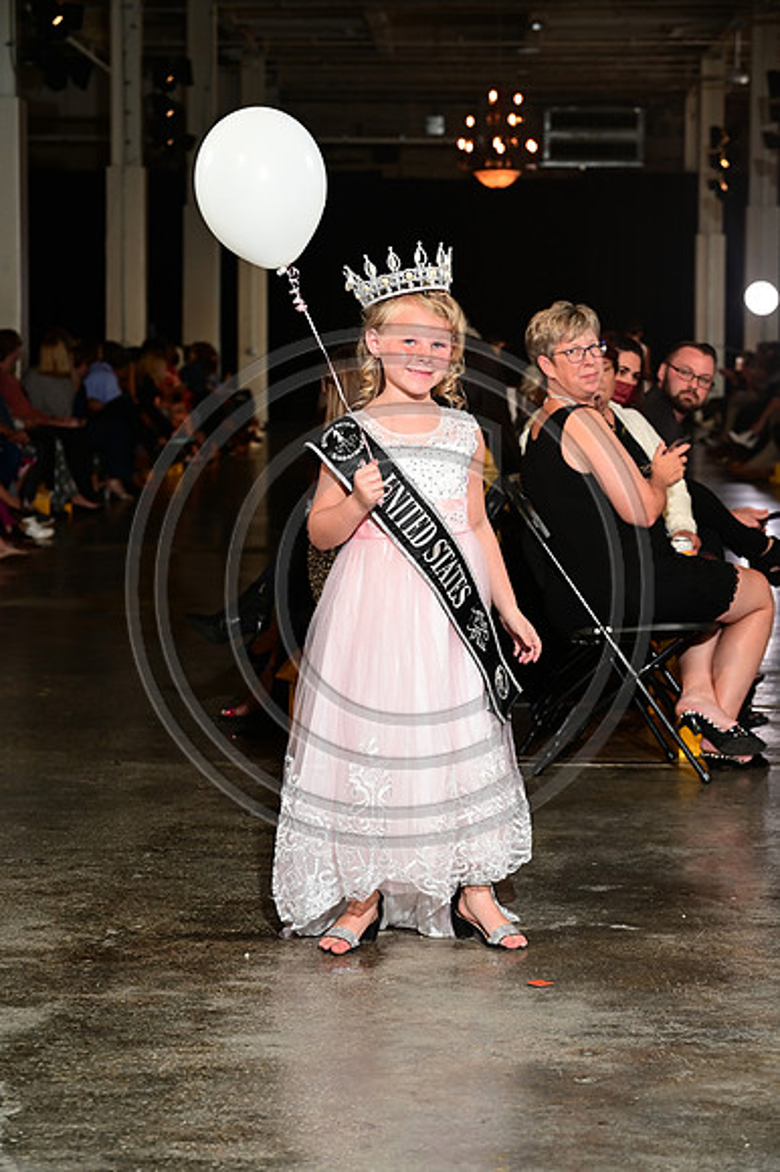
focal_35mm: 92
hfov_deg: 14.8
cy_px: 586
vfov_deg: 22.2
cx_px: 390
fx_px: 2993
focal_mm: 92
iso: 1000
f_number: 6.3
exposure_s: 1/125
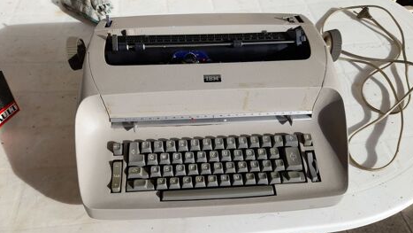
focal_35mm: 28
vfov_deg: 41.5
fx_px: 307
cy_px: 128
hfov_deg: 67.9
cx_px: 210
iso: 20
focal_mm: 4.6
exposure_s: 1/531
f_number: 2
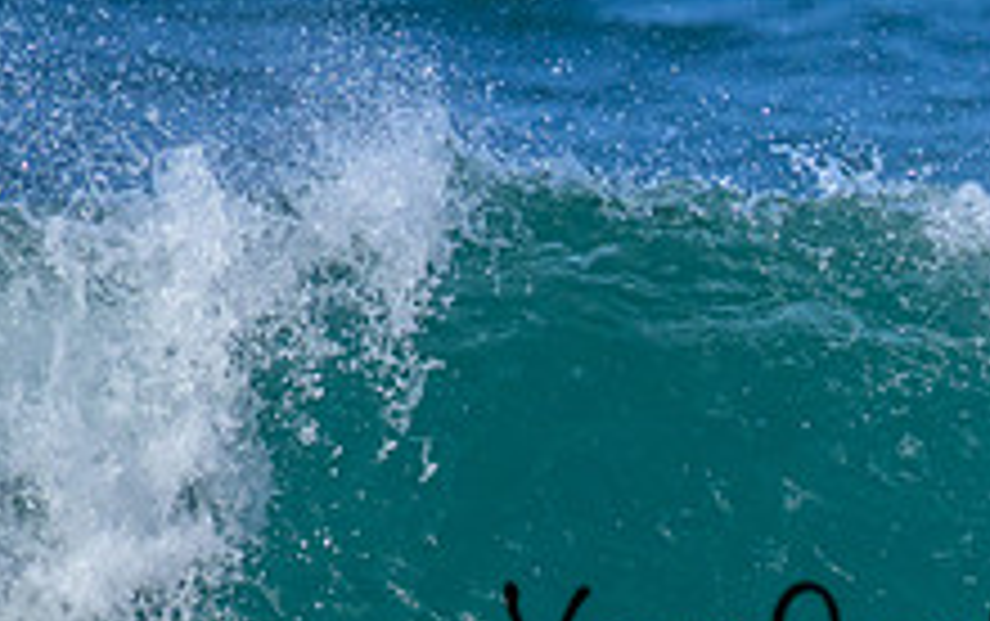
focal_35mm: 2950
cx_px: 1373
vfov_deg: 0.4
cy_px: 504
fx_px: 79674
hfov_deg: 0.7
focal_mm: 800
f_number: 11
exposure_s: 1/2000
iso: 1800
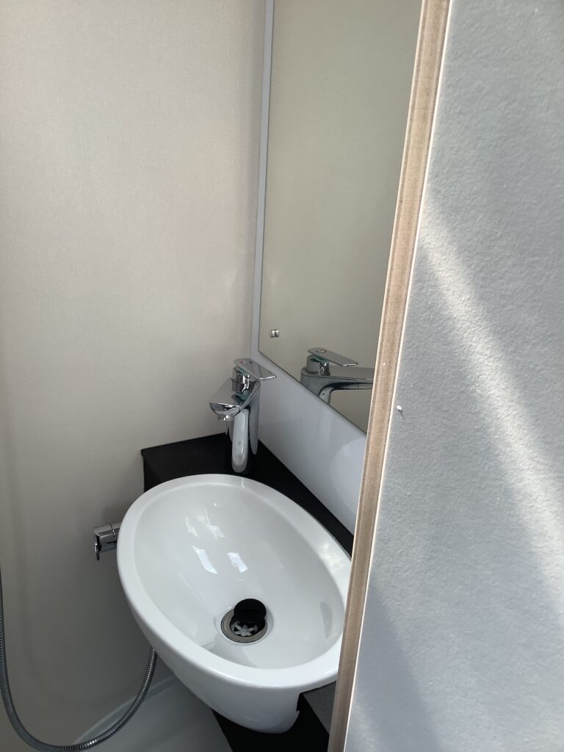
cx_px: 282
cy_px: 376
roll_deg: -6.0
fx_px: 673
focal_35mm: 31
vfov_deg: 58.4
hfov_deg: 45.4
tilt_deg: -24.7
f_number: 2.4
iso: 32
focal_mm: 3.3
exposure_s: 1/120
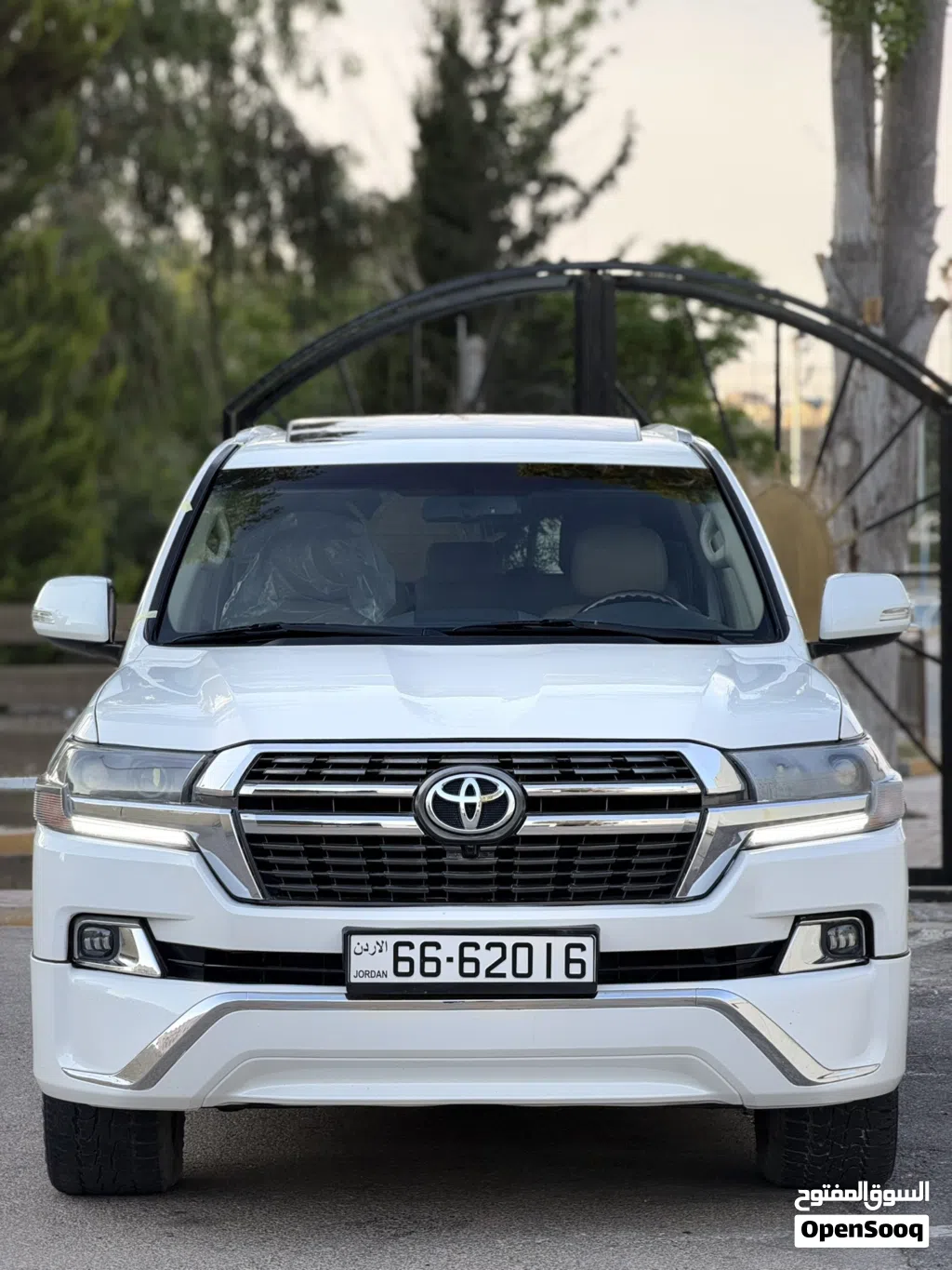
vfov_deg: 19.6
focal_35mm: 100
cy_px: 635
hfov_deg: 14.8
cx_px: 476
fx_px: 3666
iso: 40
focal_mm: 16.89
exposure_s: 1/121
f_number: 2.8
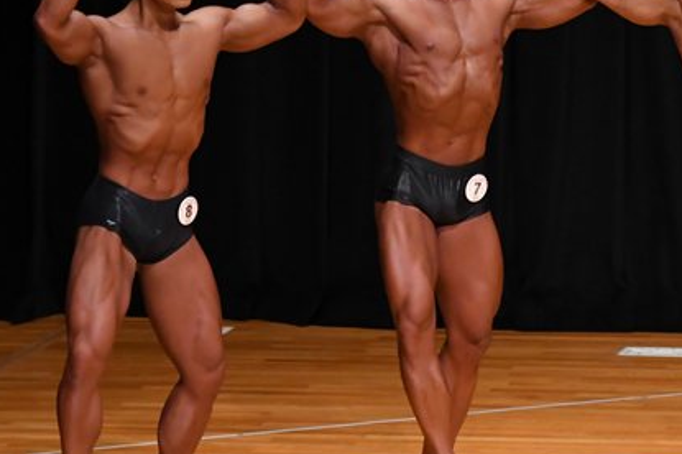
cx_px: 380
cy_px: 189
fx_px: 9010
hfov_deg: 4.3
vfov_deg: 2.9
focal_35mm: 476
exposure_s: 1/400
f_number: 5.6
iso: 4000
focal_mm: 170
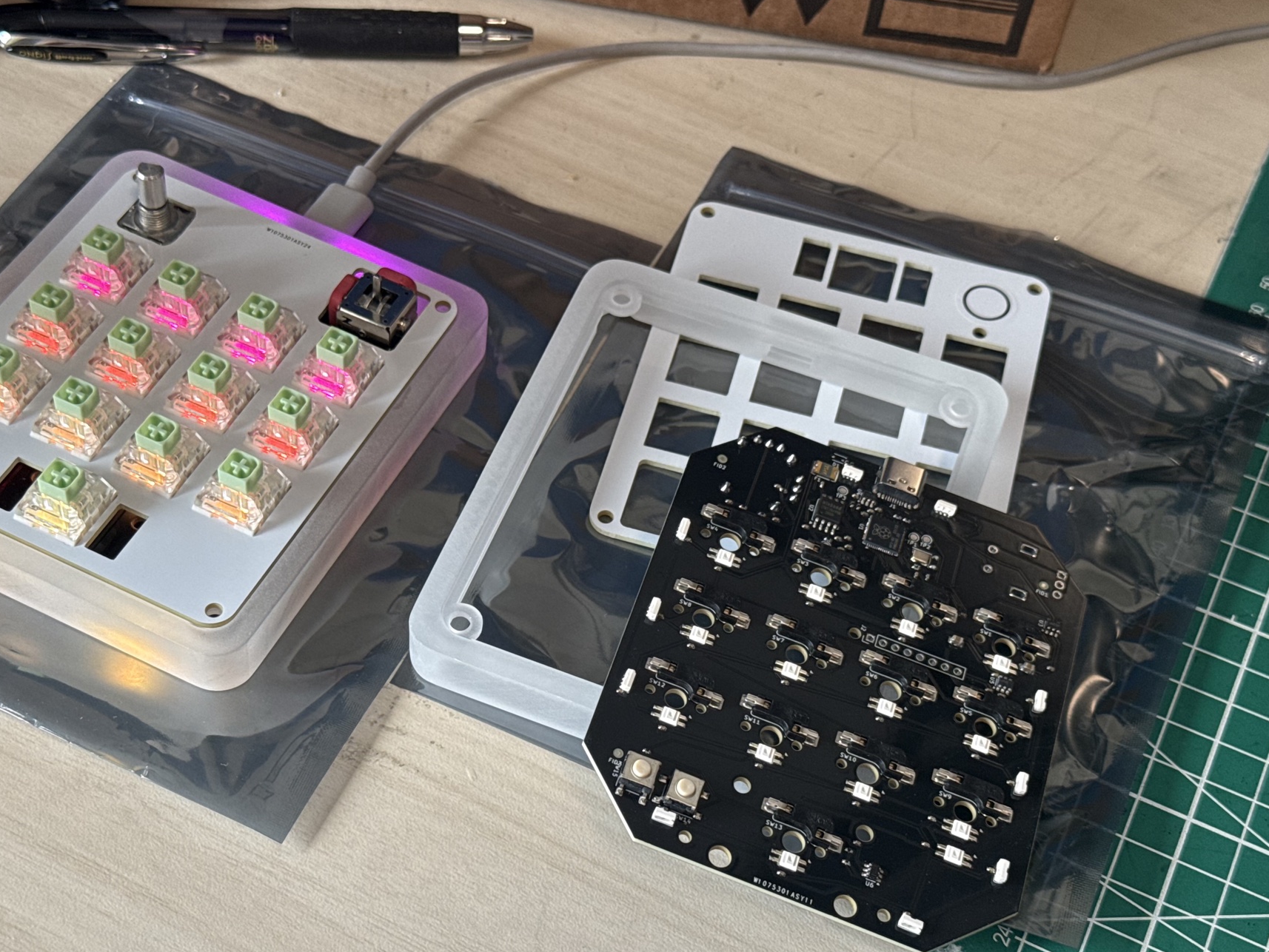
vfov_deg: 26.1
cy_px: 546
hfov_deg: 34.3
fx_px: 2053
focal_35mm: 56
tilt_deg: -50.4
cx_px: 545
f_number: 1.78
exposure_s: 1/60
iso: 50
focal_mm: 6.76
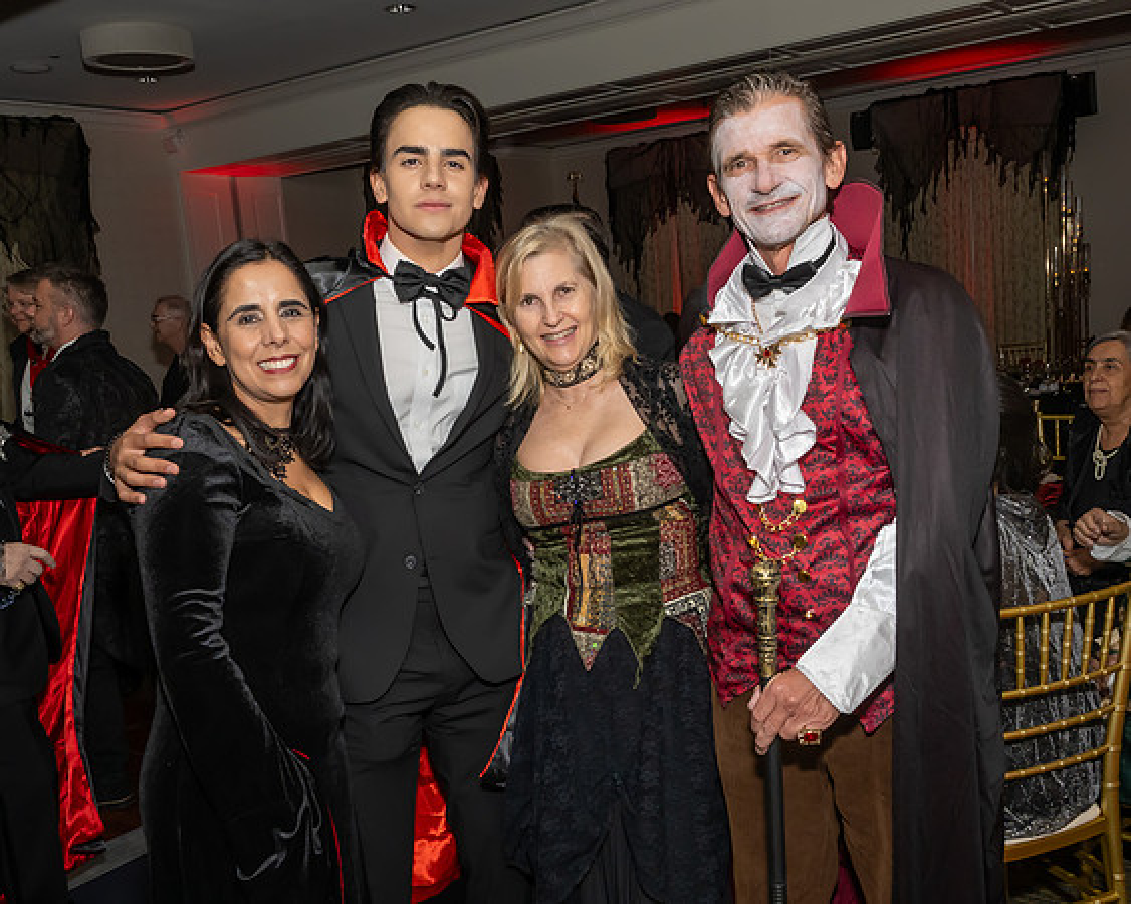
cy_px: 486
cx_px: 611
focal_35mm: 32
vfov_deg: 45.6
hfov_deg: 55.4
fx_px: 1075
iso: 800
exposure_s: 1/250
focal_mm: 17
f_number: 8
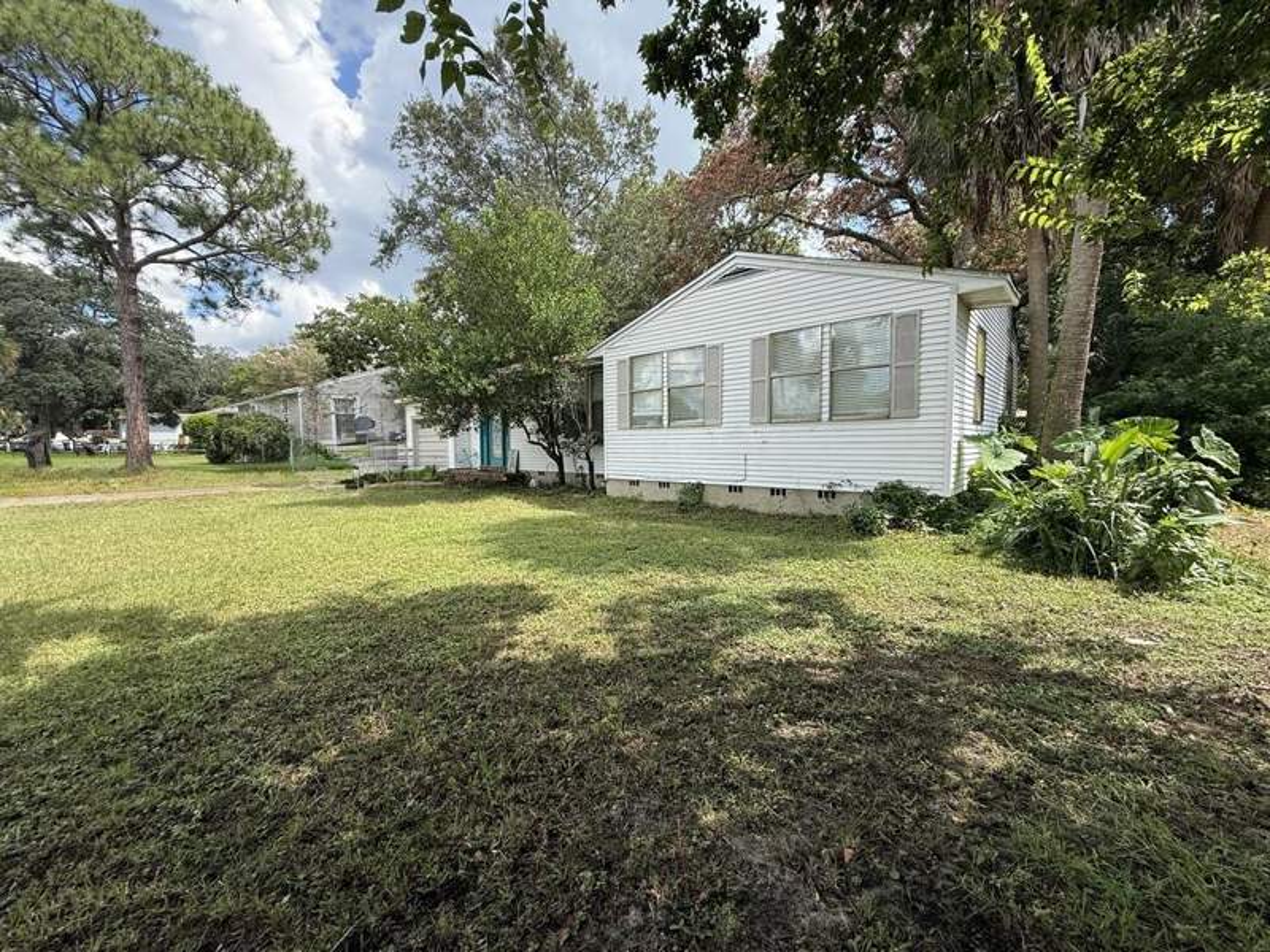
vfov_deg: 85.7
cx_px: 635
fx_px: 514
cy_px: 476
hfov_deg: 102.1
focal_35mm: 14
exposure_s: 1/625
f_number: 2.2
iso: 50
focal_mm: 2.22
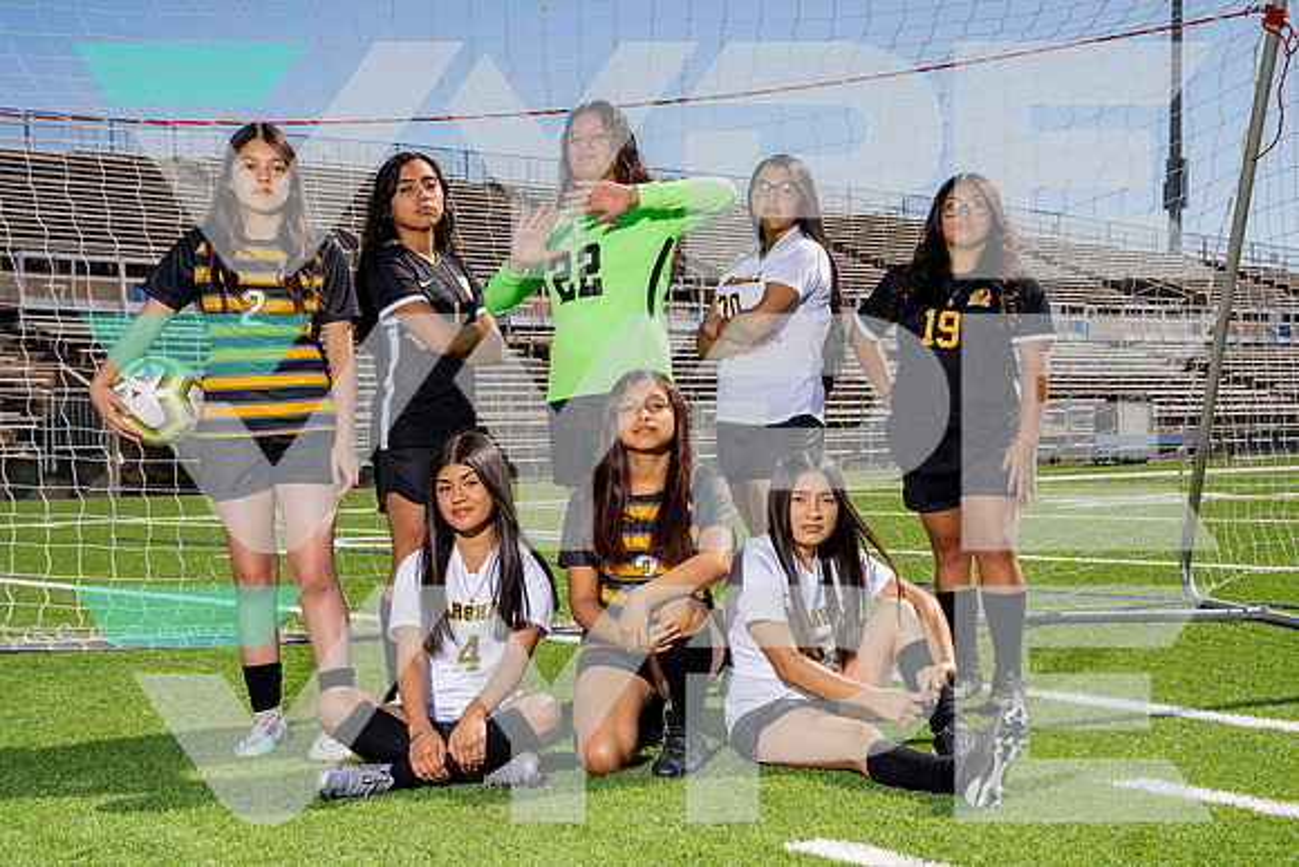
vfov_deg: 25.5
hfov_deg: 37.5
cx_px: 650
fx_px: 1913
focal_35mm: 53
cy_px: 434
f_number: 8
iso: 100
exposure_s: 1/250
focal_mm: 53
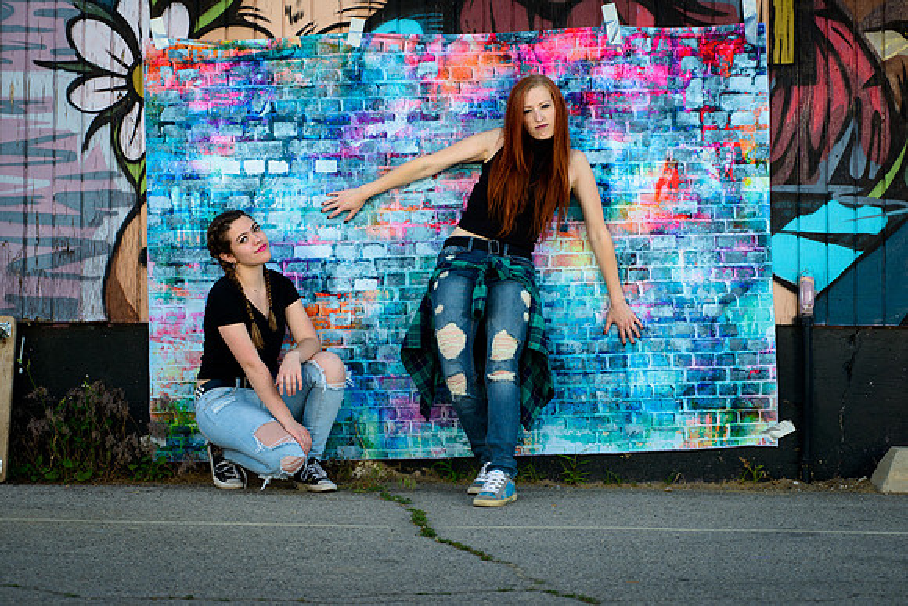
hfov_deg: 23.6
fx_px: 2170
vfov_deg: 15.9
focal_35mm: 86
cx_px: 454
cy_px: 303
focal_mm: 86
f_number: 5.6
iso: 125
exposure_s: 1/320
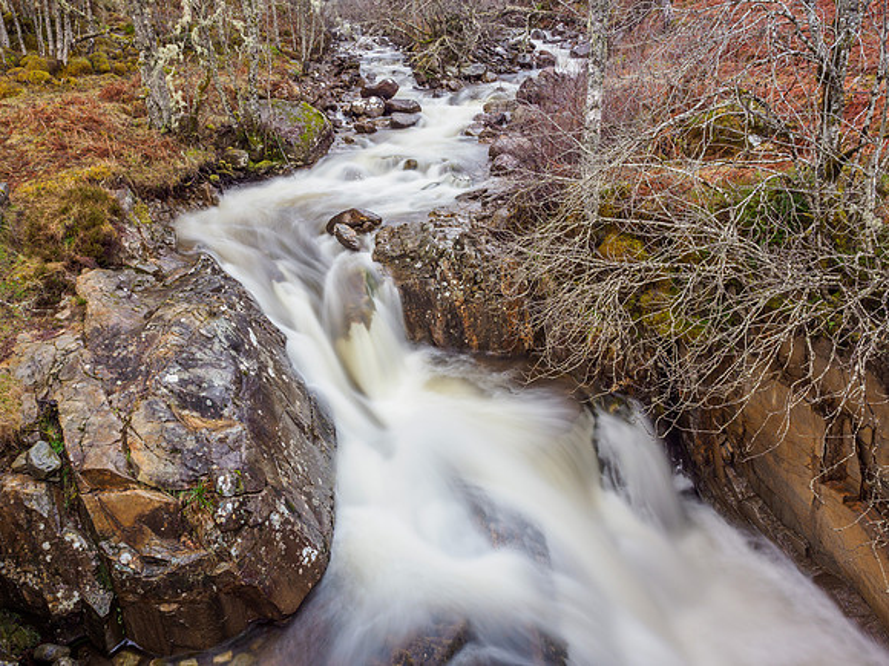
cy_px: 333
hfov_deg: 71.6
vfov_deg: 56.8
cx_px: 444
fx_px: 616
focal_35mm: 24
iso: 200
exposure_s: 2.5
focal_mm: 12
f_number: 7.1
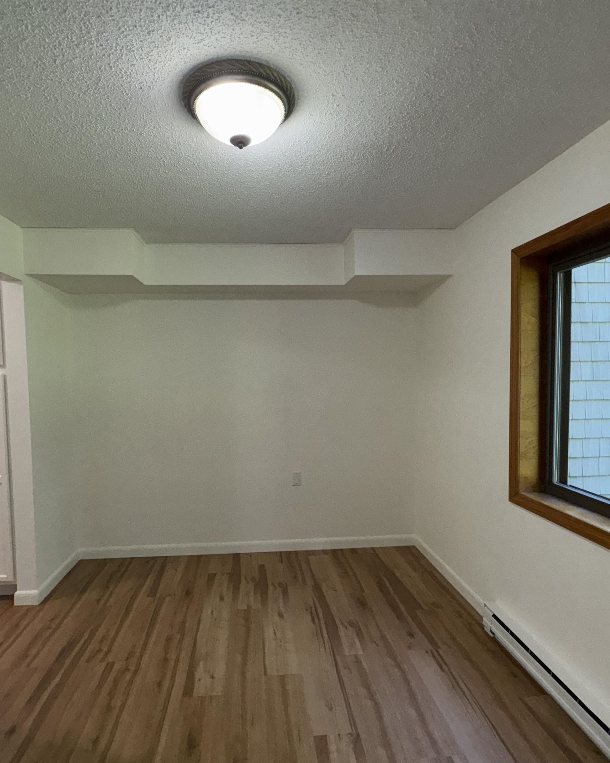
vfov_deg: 83.2
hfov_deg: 70.7
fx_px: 429
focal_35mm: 19
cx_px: 281
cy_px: 398
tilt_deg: -4.0
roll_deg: +0.5
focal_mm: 2.22
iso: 200
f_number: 2.2
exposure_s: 1/120
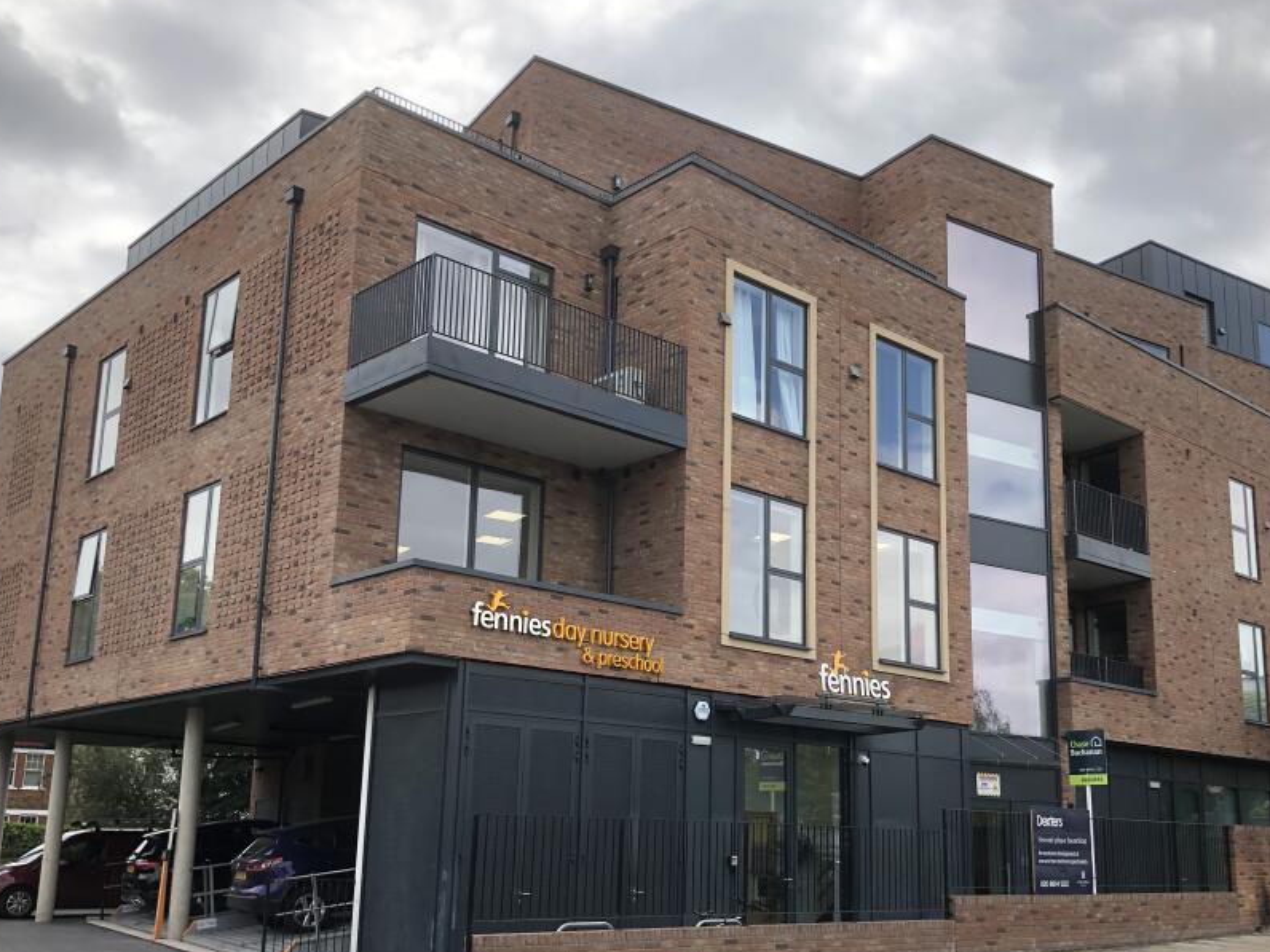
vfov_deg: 39.4
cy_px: 593
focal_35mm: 36
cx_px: 691
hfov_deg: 51.3
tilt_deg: +11.1
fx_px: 1321
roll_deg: -1.2
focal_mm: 3.99
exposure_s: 1/1230
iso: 20
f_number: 1.8
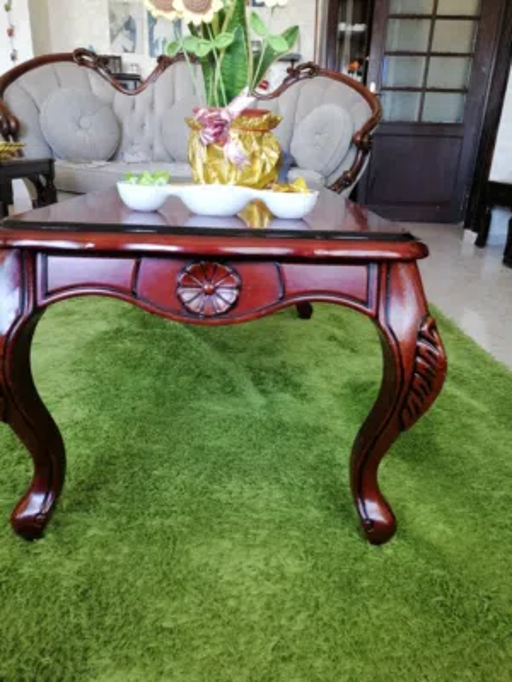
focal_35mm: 26
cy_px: 341
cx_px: 256
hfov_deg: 53.1
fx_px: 513
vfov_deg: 67.3
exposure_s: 1/33.3
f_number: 1.8
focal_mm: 3.96
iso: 320
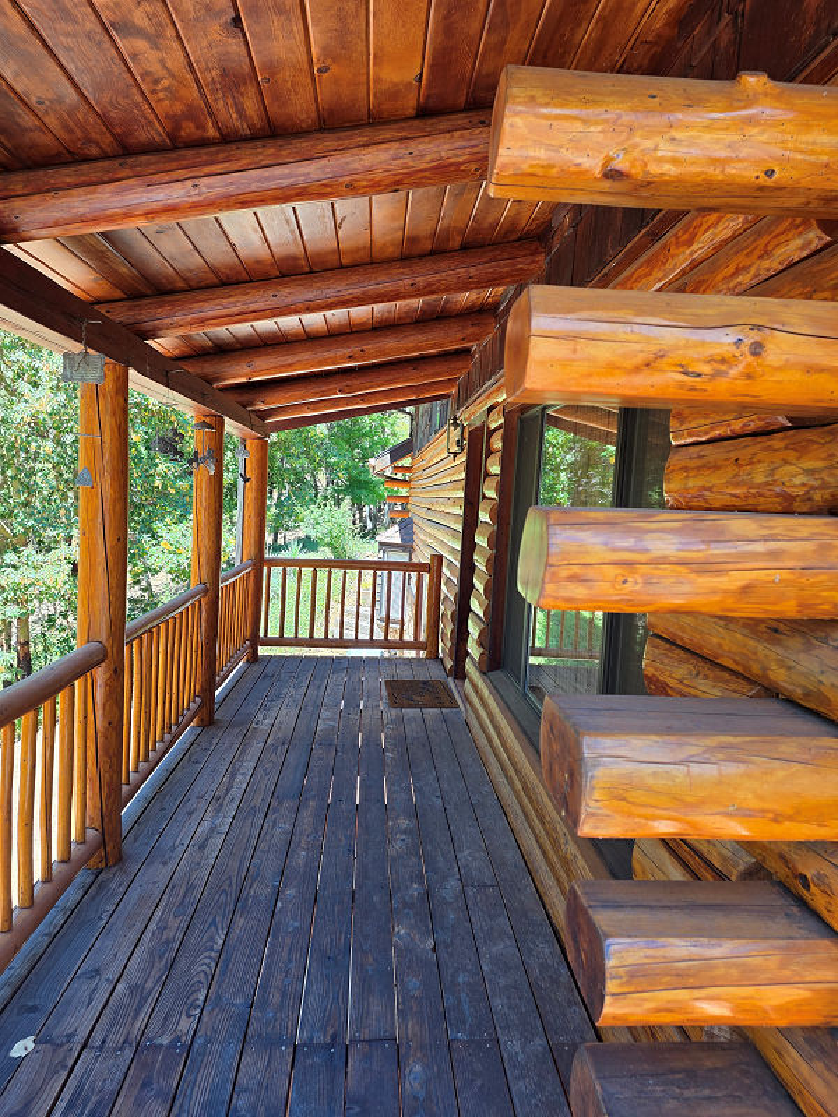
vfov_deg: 73.9
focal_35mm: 23
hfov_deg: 58.9
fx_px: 742
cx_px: 419
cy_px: 558
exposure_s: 1/180
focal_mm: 6.3
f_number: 1.7
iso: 32
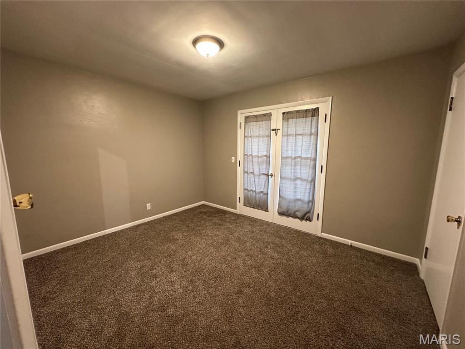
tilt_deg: -8.9
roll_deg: -0.6
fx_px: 188
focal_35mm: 14
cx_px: 232
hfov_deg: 102.1
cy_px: 174
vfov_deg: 85.7
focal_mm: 2.22
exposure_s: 1/60
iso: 640
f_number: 2.2
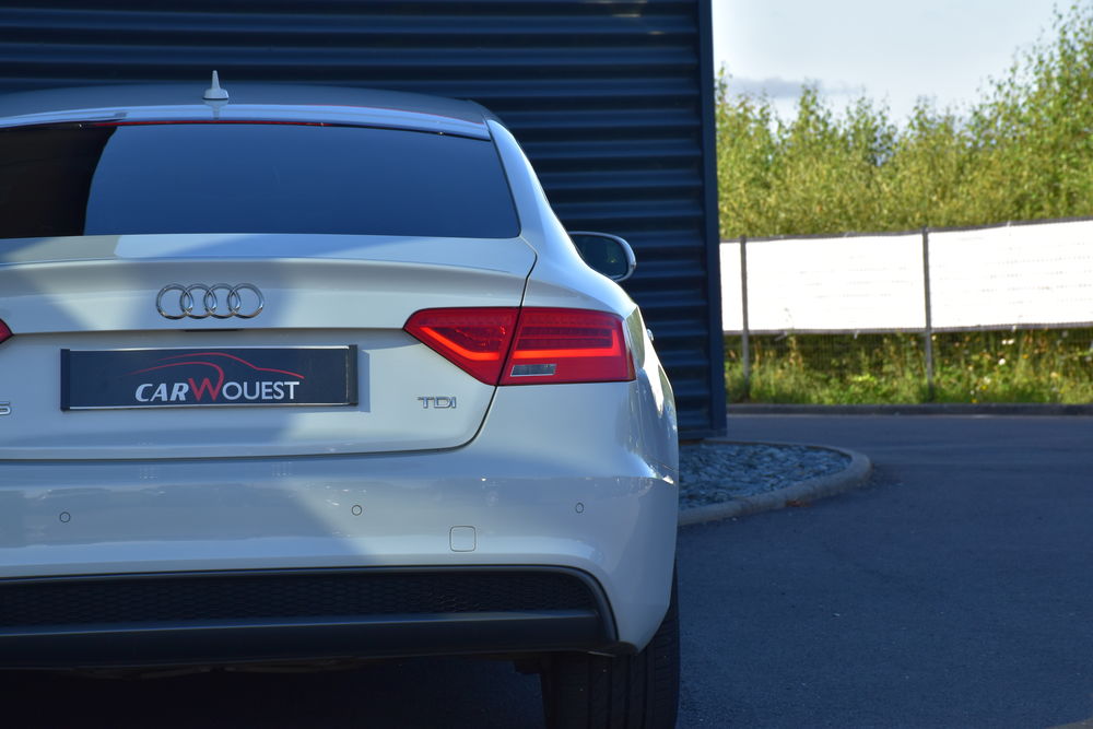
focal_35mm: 135
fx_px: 4099
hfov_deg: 15.2
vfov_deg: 10.2
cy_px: 364
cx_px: 546
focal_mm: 90
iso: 400
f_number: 10
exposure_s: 1/320
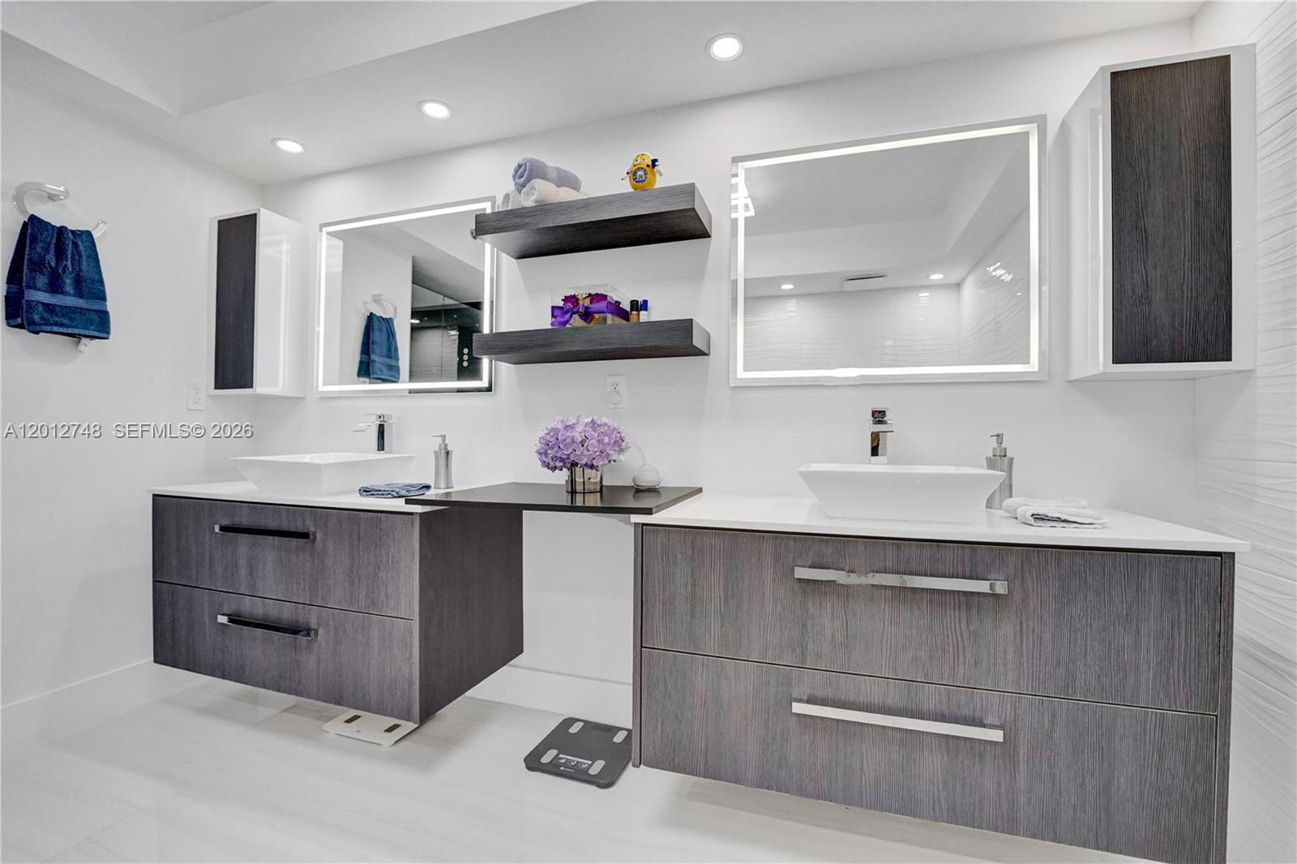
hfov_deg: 101.9
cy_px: 432
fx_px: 526
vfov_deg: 78.8
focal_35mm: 15
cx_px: 648
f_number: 6.3
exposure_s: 1/500
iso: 1250
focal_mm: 14.6
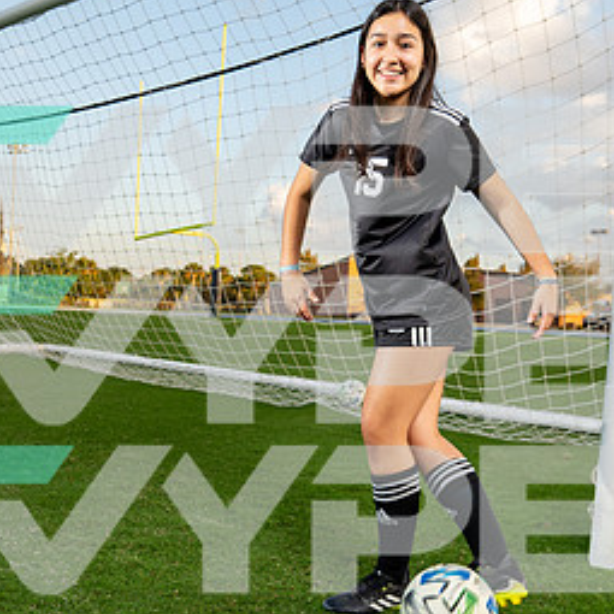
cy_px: 352
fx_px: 722
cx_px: 289
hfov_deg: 46.0
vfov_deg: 45.9
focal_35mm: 36
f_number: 4
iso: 160
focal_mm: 24
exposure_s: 1/160
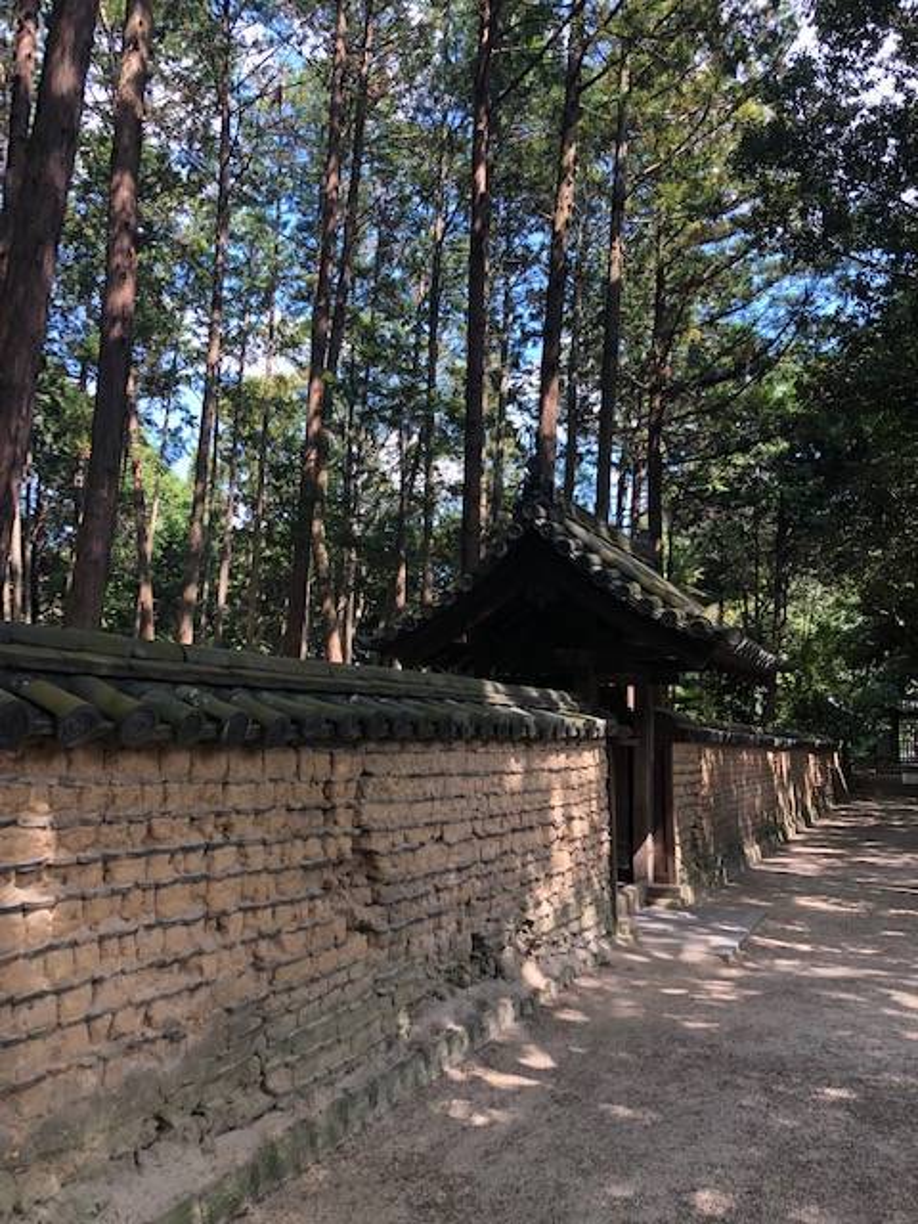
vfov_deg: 63.4
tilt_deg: +8.9
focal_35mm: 28
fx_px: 990
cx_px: 459
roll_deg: -2.0
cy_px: 612
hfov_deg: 49.7
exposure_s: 1/120
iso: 25
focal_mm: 3.99
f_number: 1.8
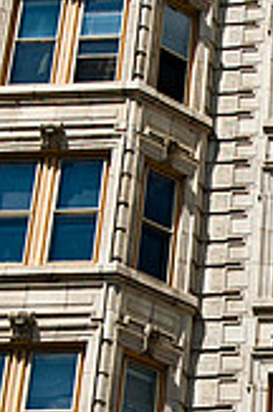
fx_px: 1661
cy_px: 382
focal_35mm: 145
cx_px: 330
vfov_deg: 14.0
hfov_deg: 9.3
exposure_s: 1/1000
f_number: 6.3
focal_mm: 35
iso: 200
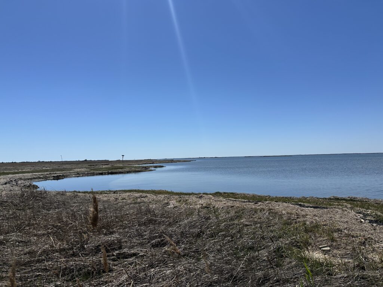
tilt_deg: +3.4
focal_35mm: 24
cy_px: 144
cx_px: 192
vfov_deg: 56.8
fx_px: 266
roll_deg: +1.3
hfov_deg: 71.6
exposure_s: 1/9709
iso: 80
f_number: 1.78
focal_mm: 6.86
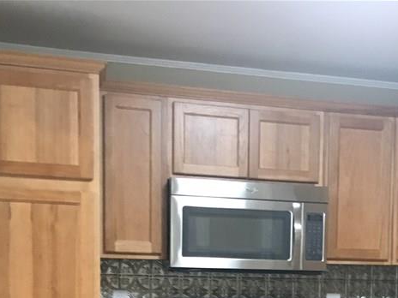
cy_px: 328
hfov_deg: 29.3
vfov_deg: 21.7
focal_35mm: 64
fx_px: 736
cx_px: 341
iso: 200
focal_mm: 4.15
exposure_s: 1/24
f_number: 2.2
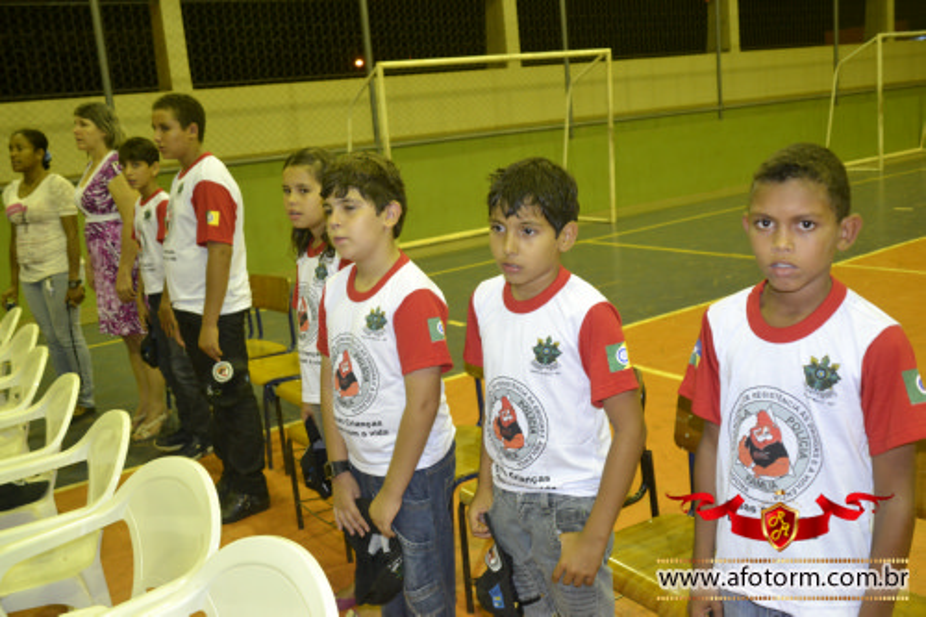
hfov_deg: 53.1
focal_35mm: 36
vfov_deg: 36.8
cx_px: 463
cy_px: 308
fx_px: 926
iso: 1800
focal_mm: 24
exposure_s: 1/60
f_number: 3.8
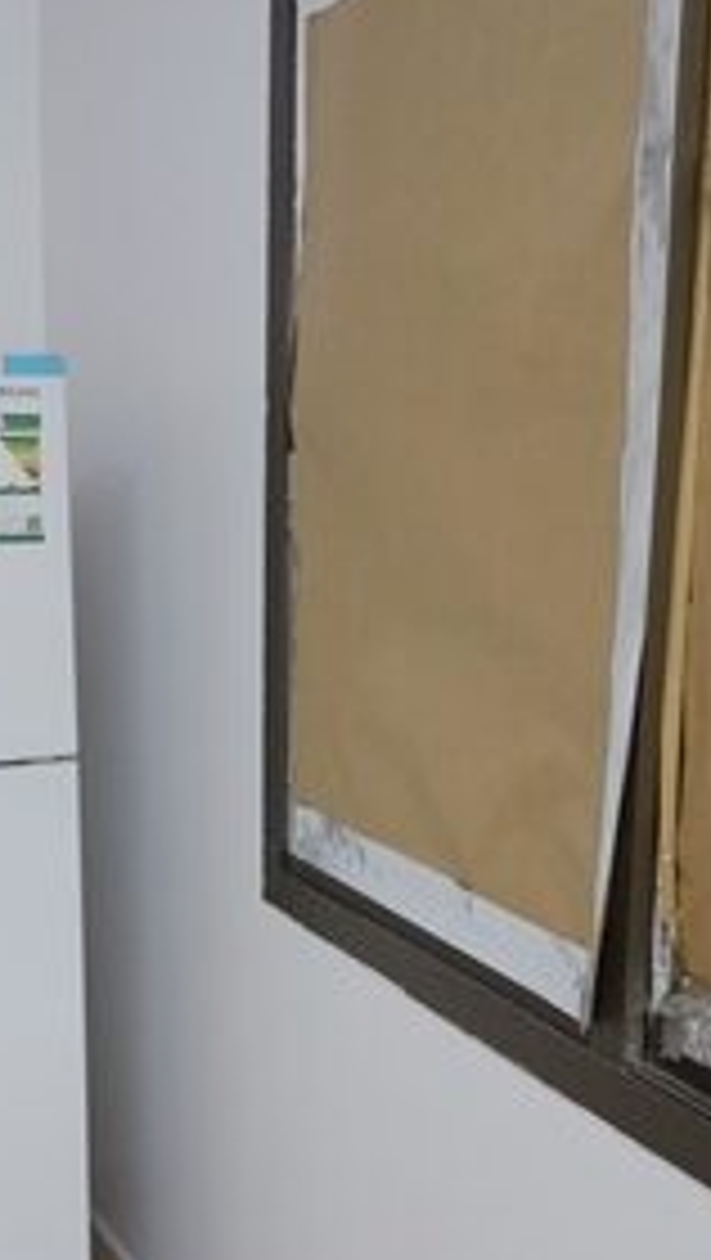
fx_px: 1605
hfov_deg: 24.8
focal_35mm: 48
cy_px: 767
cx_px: 205
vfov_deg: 42.6
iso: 500
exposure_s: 1/24
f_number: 1.8
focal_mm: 4
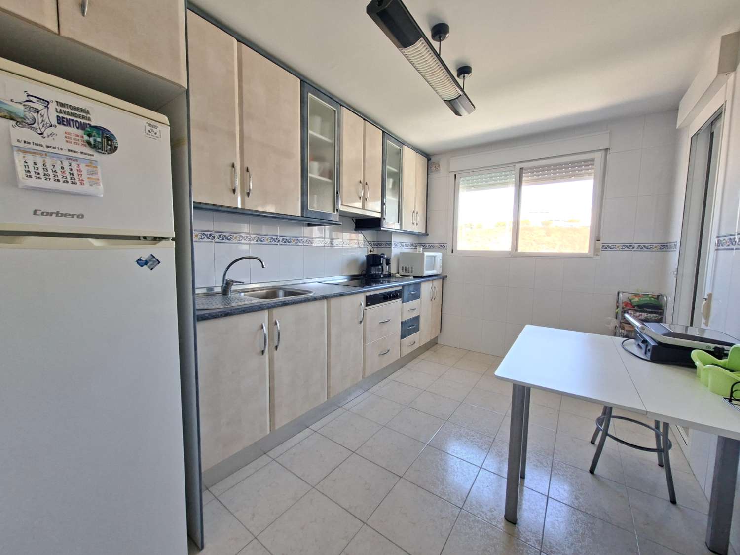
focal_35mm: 13
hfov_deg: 106.2
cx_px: 370
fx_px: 278
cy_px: 278
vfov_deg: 89.9
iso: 80
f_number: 2.2
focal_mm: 1.74
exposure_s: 1/40
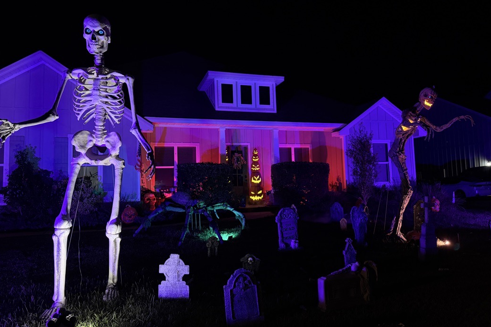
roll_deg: +2.0
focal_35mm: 26
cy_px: 156
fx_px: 355
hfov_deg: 69.4
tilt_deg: +4.5
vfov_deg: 49.5
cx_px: 243
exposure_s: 1/60
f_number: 1.78
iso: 500
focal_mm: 6.76
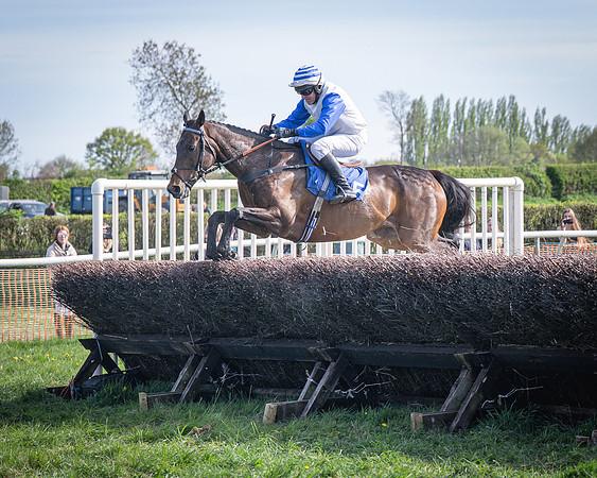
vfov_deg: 10.3
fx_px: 2652
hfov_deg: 12.8
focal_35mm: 150
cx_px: 315
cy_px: 255
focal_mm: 78
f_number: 4
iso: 400
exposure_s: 1/1600
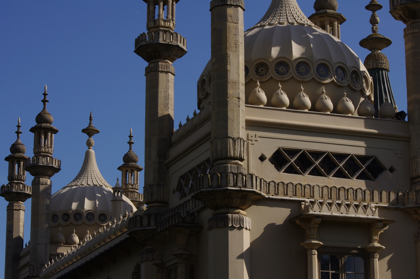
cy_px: 145
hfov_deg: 20.2
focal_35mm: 101
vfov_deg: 13.5
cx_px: 202
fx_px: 1177
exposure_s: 1/125
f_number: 22
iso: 200
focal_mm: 62.5
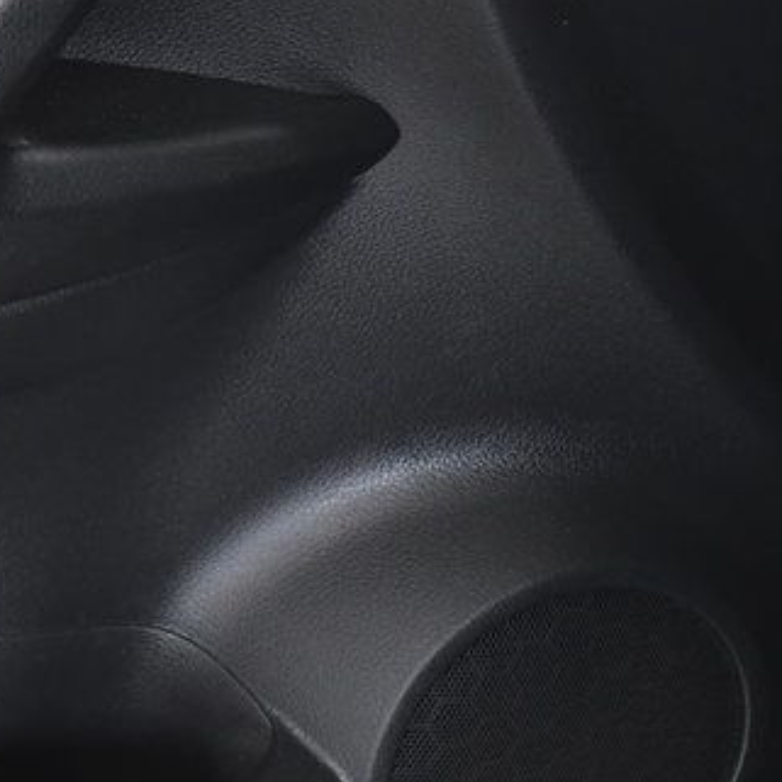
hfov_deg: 13.6
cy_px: 40
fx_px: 3118
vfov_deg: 14.1
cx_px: -346
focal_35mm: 122
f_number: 4
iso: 2500
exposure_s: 1/400
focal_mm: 30
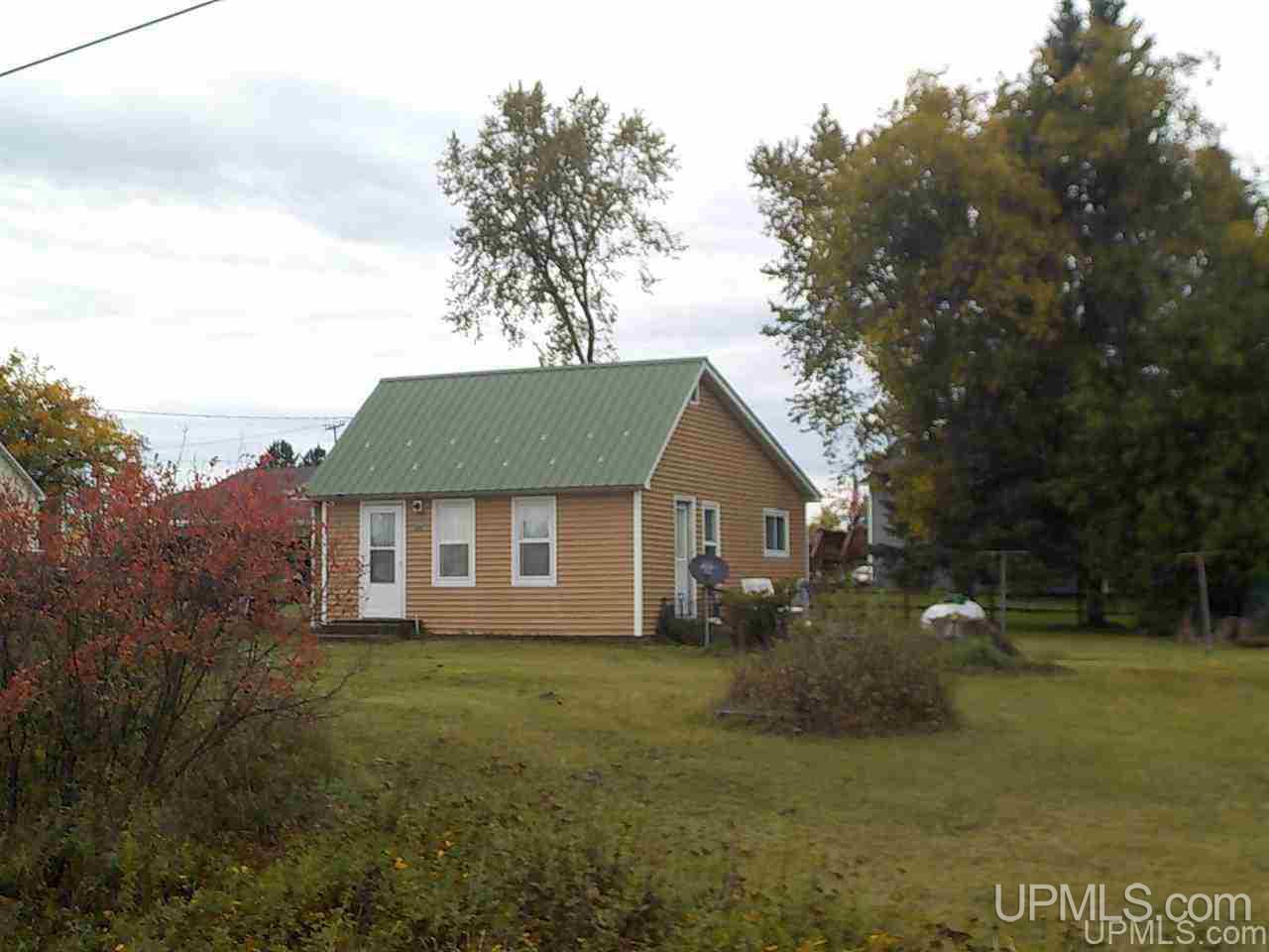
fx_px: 1723
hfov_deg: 40.4
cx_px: 634
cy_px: 476
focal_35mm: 47
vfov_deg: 30.9
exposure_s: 1/200
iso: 125
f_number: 4.2
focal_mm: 6.4
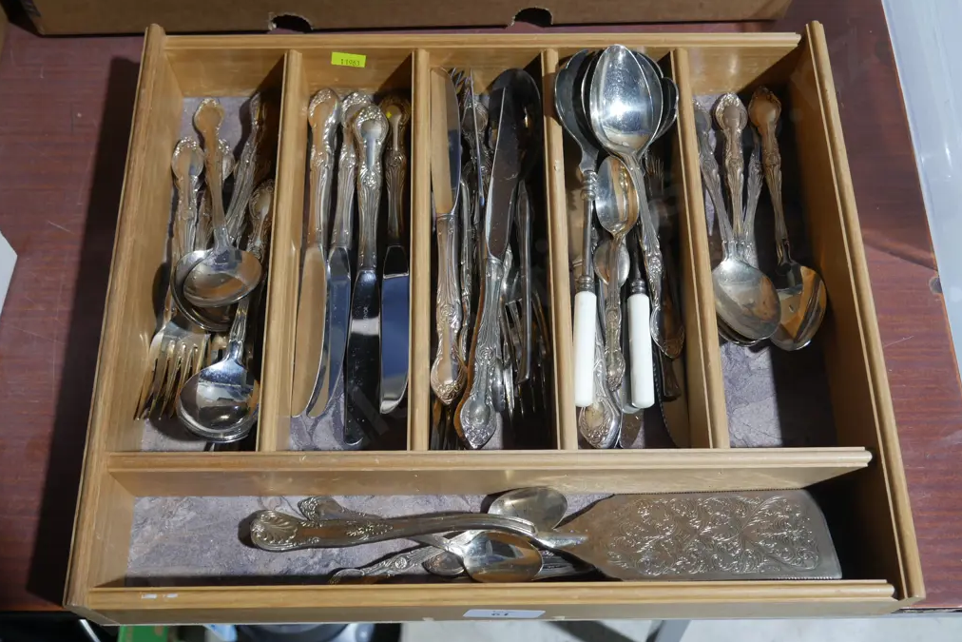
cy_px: 335
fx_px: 1069
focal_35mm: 40
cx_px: 477
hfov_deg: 48.5
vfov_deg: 33.4
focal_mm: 19
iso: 500
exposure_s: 1/60
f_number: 4.1
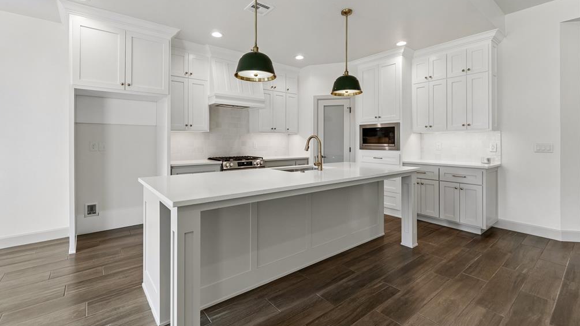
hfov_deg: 99.4
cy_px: 144
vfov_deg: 66.8
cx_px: 286
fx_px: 246
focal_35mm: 16
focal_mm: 10
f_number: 6.3
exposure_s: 1/60
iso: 200
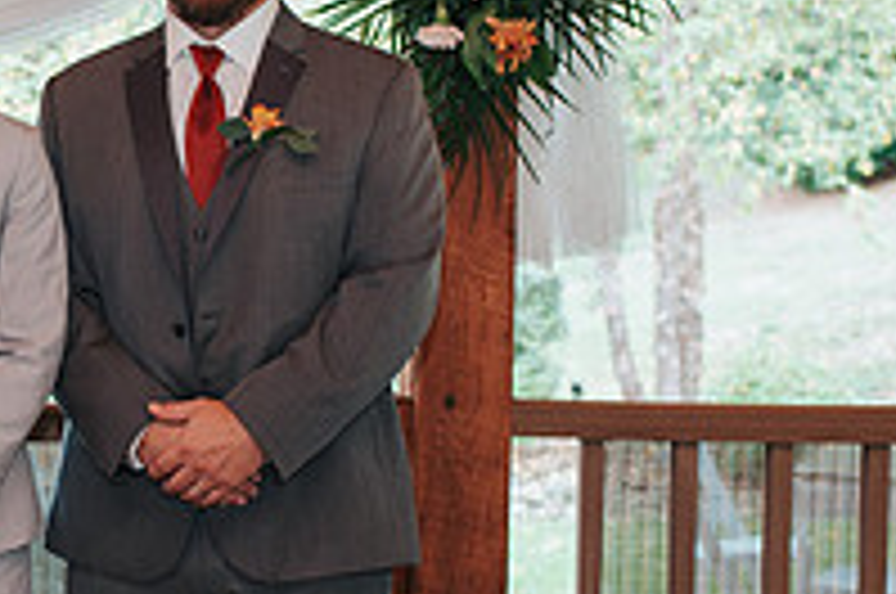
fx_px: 3007
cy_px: 380
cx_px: -51
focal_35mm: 121
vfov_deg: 11.3
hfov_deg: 16.5
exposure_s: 1/200
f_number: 3.2
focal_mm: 35
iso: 320
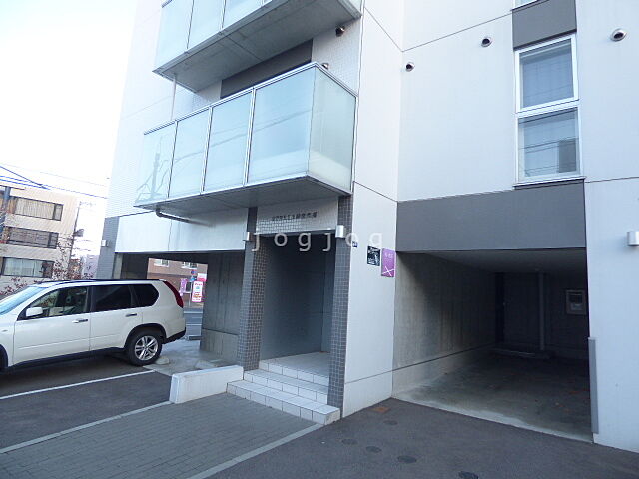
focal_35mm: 20
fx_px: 369
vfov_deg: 66.0
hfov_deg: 81.7
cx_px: 320
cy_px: 240
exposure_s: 1/125
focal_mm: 3.58
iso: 100
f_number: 2.8
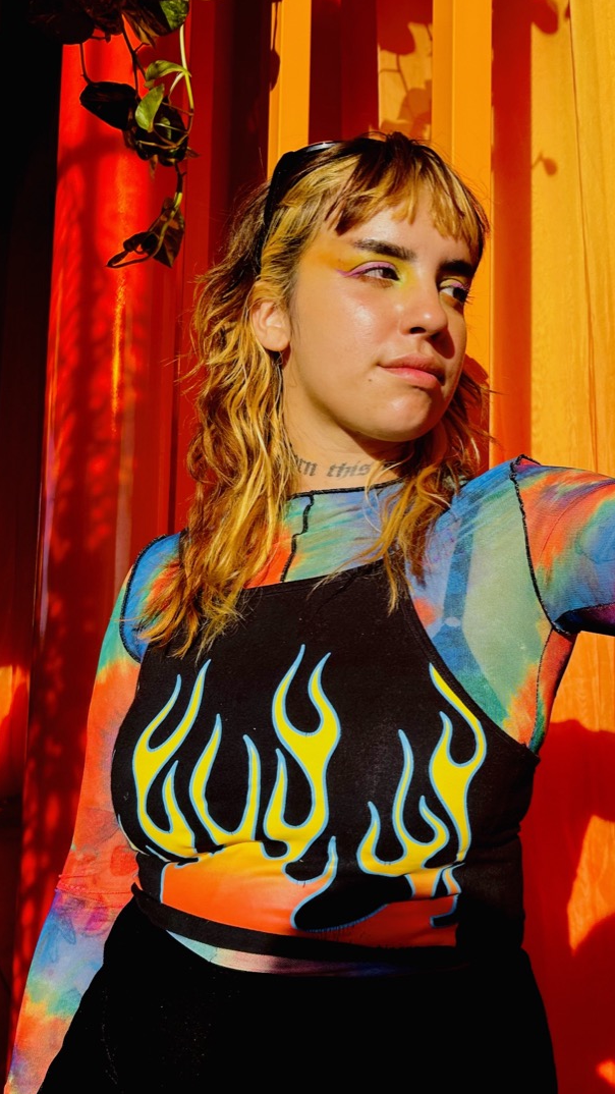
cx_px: 400
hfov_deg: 39.8
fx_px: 841
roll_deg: -2.0
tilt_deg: +6.9
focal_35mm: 29
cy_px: 540
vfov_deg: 66.1
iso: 50
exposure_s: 1/4115
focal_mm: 5.7
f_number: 1.5
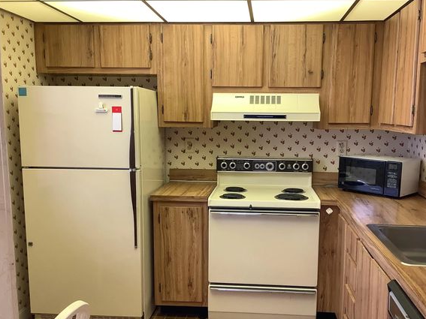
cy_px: 176
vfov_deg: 40.6
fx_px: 431
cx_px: 236
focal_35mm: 35
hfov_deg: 52.5
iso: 100
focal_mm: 3.3
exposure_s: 1/60
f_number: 2.4
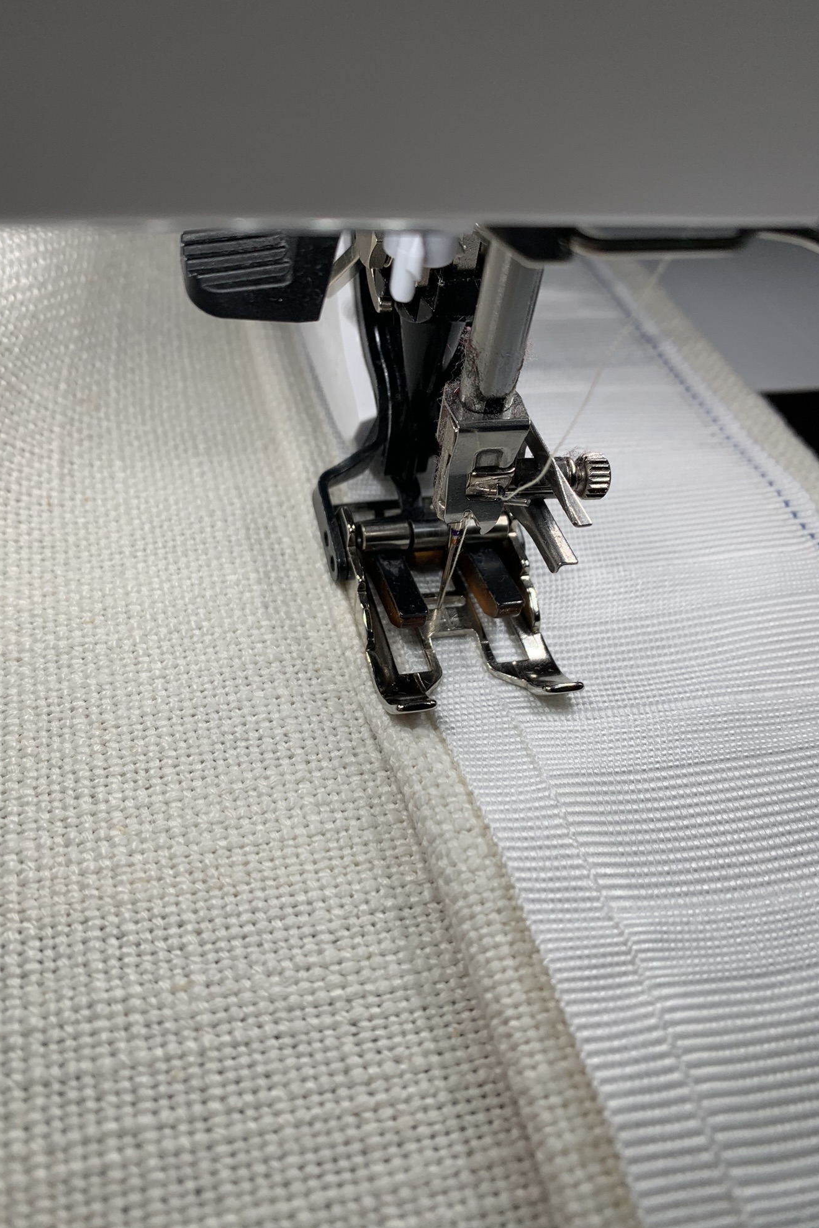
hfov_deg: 46.3
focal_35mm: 28
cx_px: 370
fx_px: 955
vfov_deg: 65.5
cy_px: 605
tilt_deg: -44.5
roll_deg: -9.2
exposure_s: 1/981
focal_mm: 4.25
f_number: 1.8
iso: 25
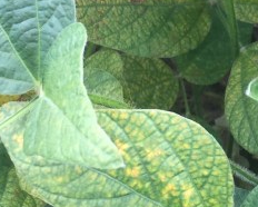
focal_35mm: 125
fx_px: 955
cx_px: 187
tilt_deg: -63.4
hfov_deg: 15.3
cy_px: -83
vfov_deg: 11.9
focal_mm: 4.15
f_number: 2.2
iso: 32
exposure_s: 1/132
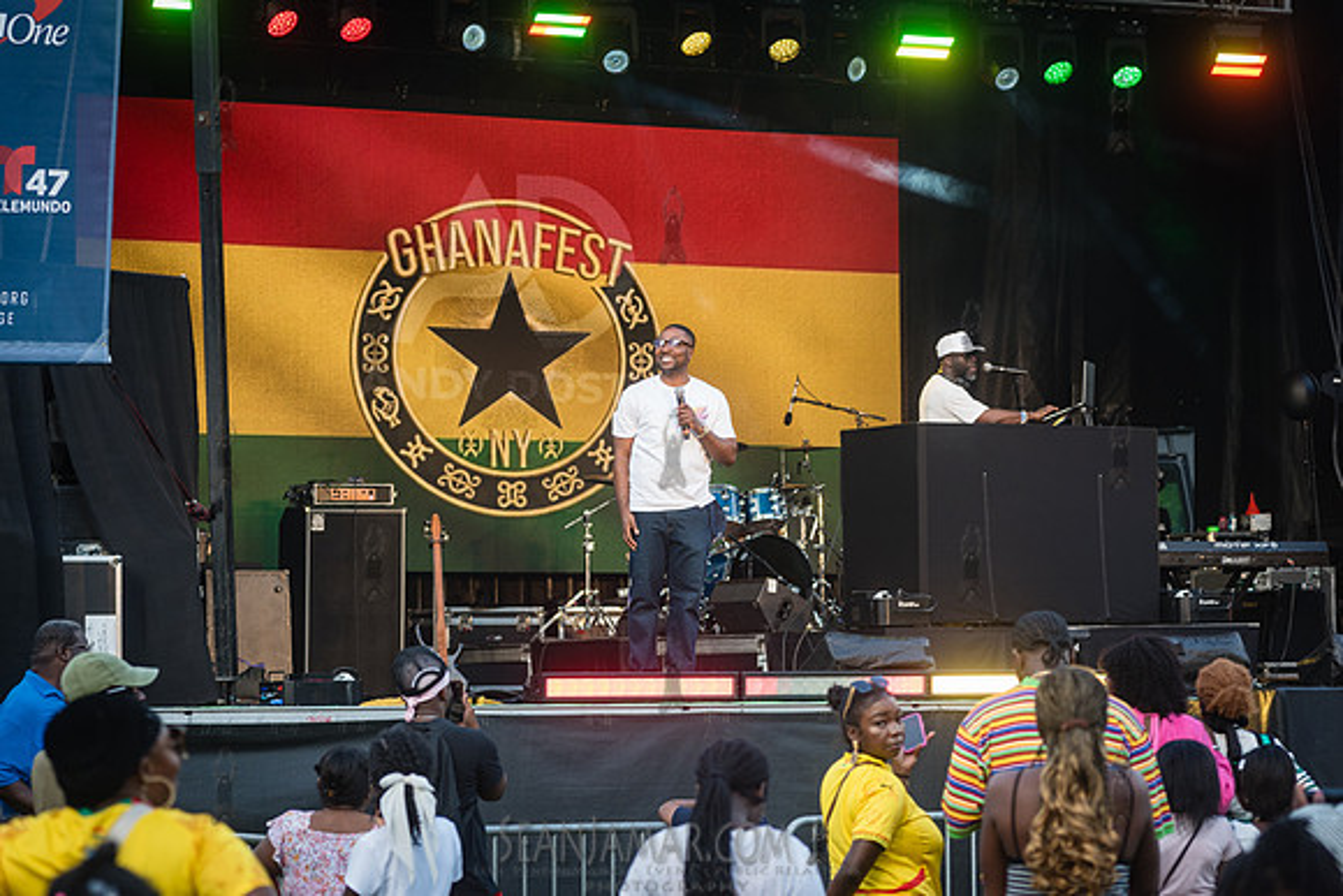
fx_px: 4691
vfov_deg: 10.9
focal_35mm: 126
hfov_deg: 16.3
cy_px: 448
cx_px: 672
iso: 500
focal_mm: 125
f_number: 4.5
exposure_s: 1/400
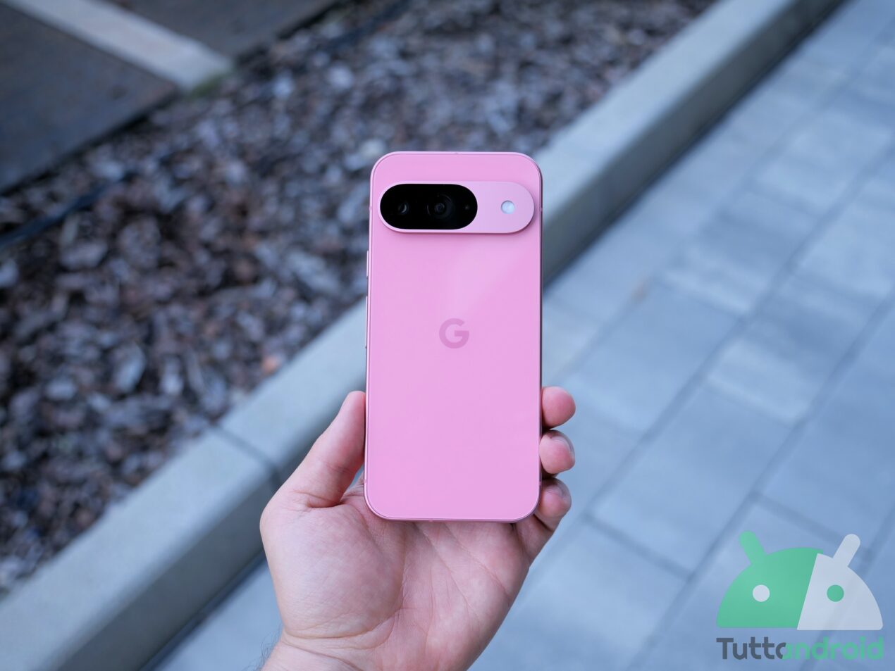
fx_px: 1138
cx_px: 448
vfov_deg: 32.9
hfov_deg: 42.9
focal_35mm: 44
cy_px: 336
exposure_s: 1/250
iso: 200
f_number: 2.8
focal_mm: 22
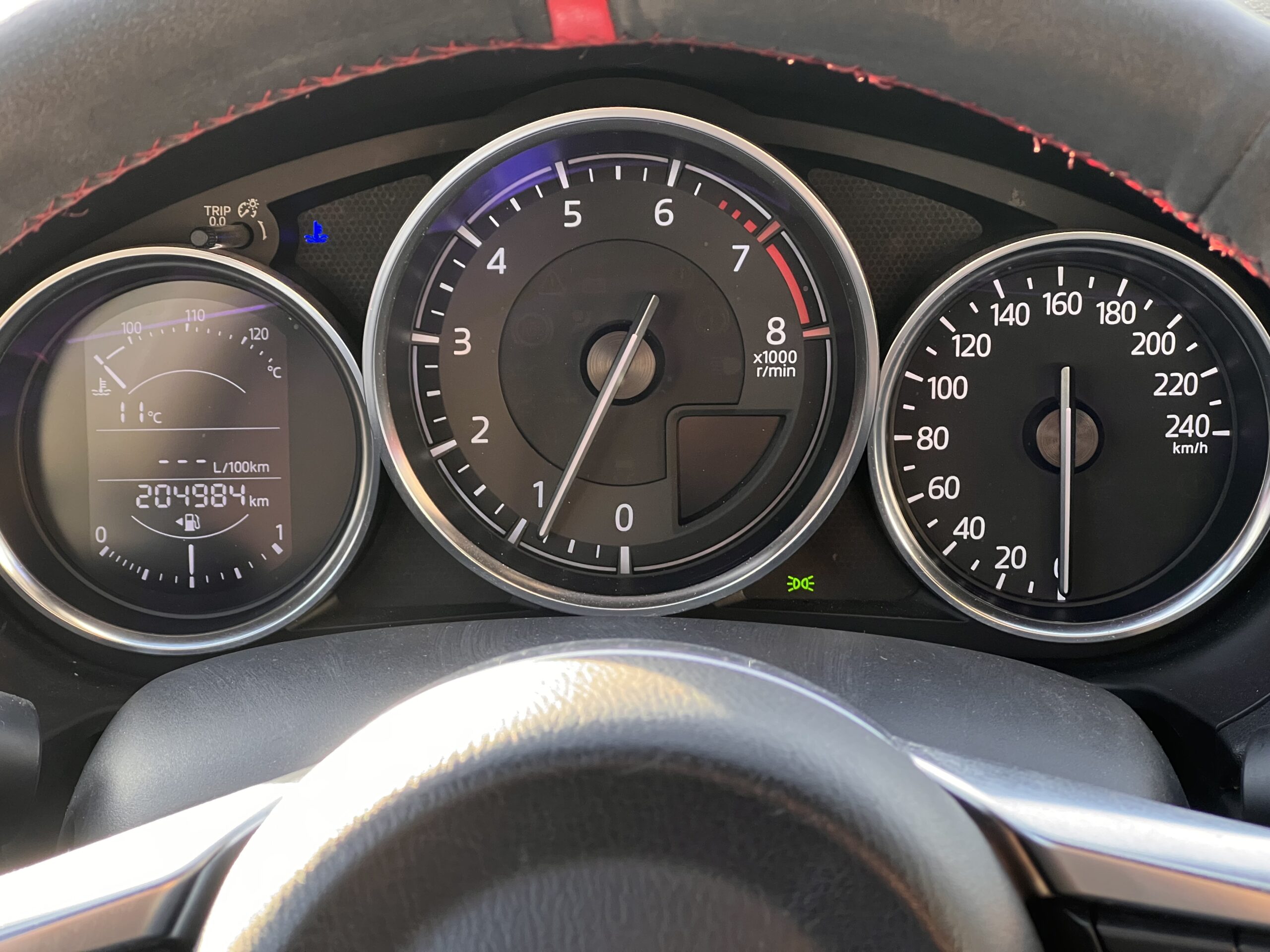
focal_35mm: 77
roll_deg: -0.2
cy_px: 476
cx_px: 635
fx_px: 2825
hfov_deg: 25.3
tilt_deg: -15.5
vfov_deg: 19.1
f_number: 2.8
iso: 250
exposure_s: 1/90
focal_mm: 9
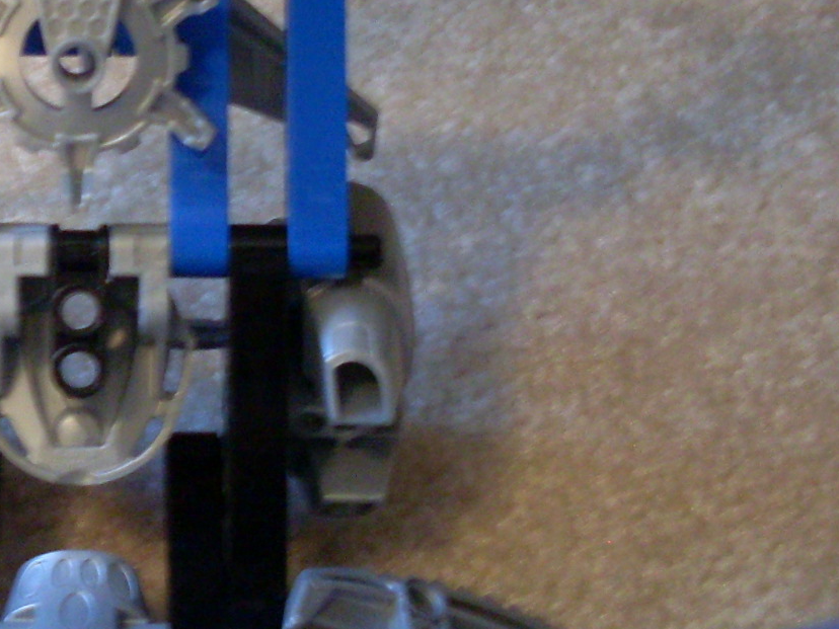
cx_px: -72
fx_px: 2278
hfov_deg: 20.0
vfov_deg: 15.7
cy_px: 215
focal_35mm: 94
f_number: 2.8
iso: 200
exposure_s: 1/30
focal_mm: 6.3
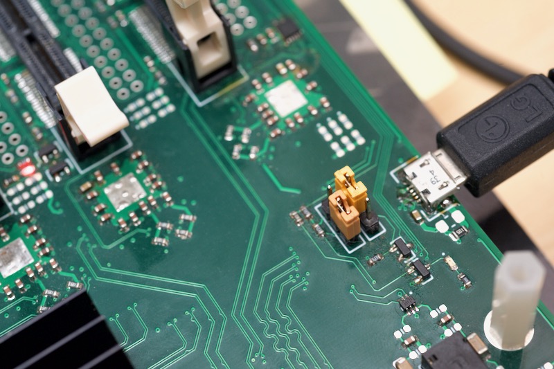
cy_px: 184
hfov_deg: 33.4
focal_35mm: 60
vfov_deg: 22.6
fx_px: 923
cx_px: 277
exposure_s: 1/125
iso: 400
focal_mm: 60
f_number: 11
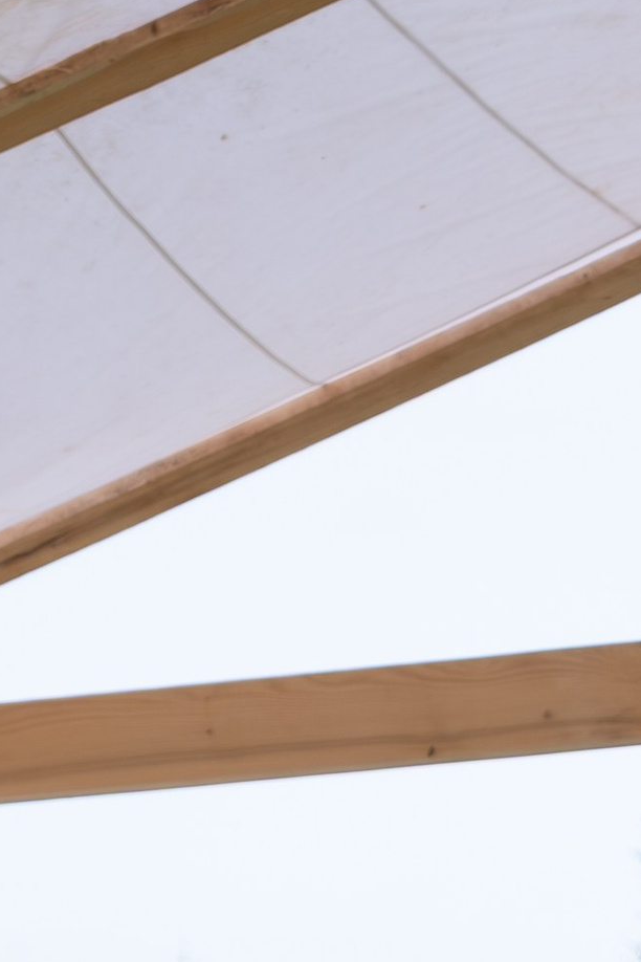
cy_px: 1637
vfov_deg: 6.8
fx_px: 7932
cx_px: 1150
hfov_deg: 4.6
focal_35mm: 297
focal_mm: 47
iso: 320
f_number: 3.6
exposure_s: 1/800
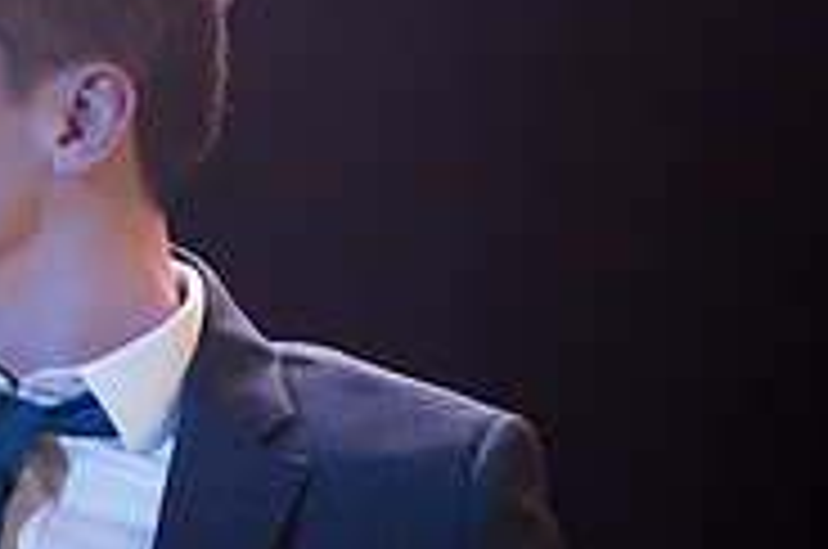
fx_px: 4339
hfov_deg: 10.7
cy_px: 424
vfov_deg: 7.2
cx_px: -213
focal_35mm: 189
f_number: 3.2
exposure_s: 1/200
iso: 640
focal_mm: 50
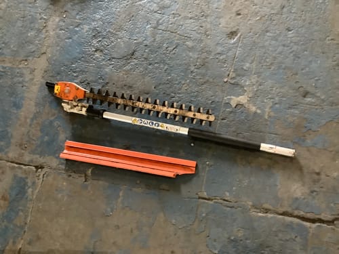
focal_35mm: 31
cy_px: 127
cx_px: 170
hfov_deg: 58.4
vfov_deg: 45.4
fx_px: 304
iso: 640
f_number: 2.4
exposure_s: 1/20
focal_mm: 3.3
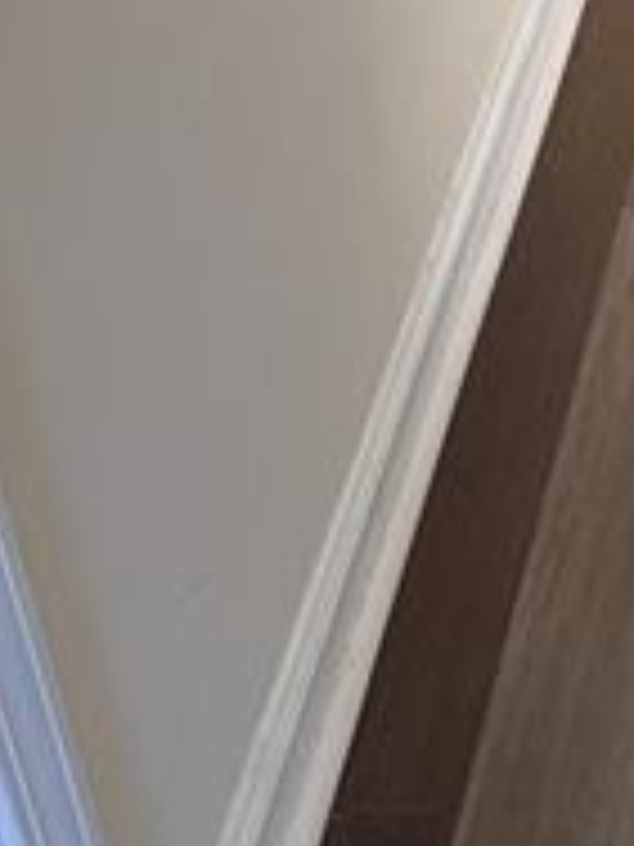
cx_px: 1075
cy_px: -153
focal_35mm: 98
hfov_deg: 13.7
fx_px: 2393
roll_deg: -0.5
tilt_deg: -29.1
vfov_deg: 19.0
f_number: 1.78
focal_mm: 6.76
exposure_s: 1/60
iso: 320
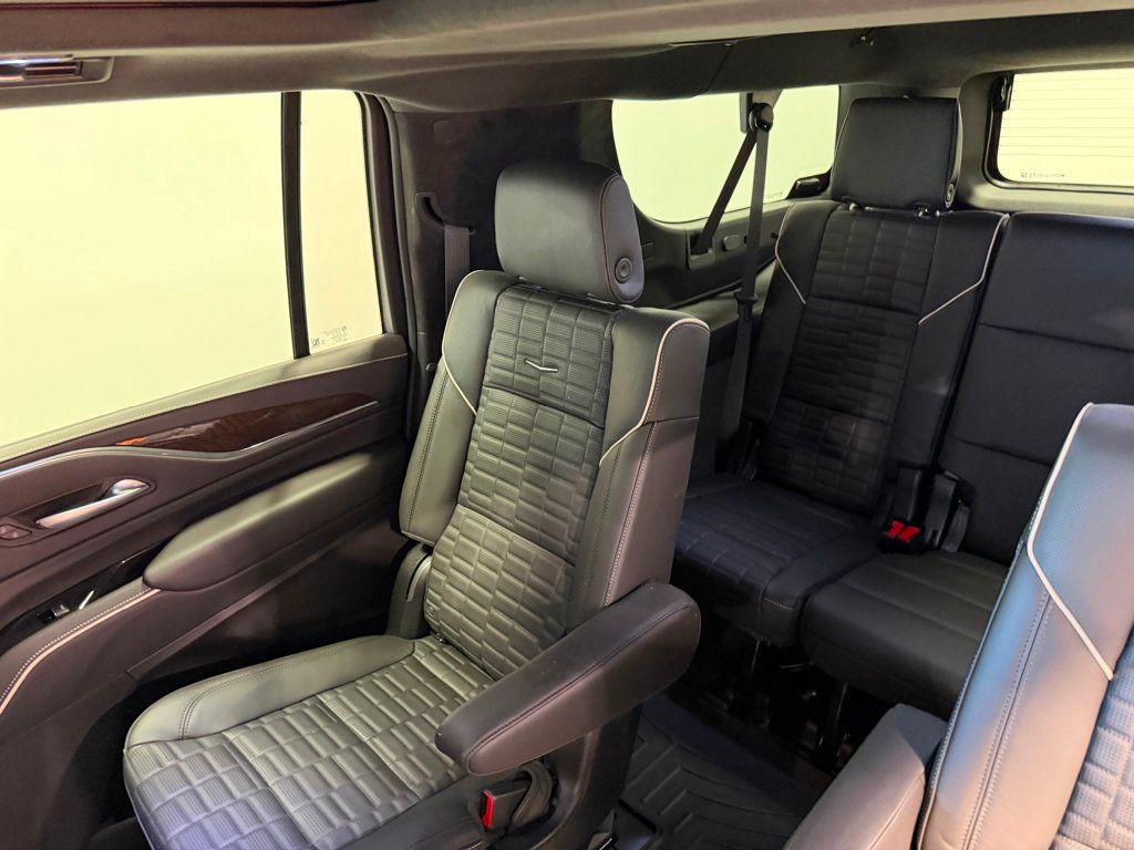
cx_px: 567
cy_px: 425
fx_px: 786
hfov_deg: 71.6
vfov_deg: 56.8
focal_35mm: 24
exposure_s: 1/35
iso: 800
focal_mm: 6.76
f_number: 1.78
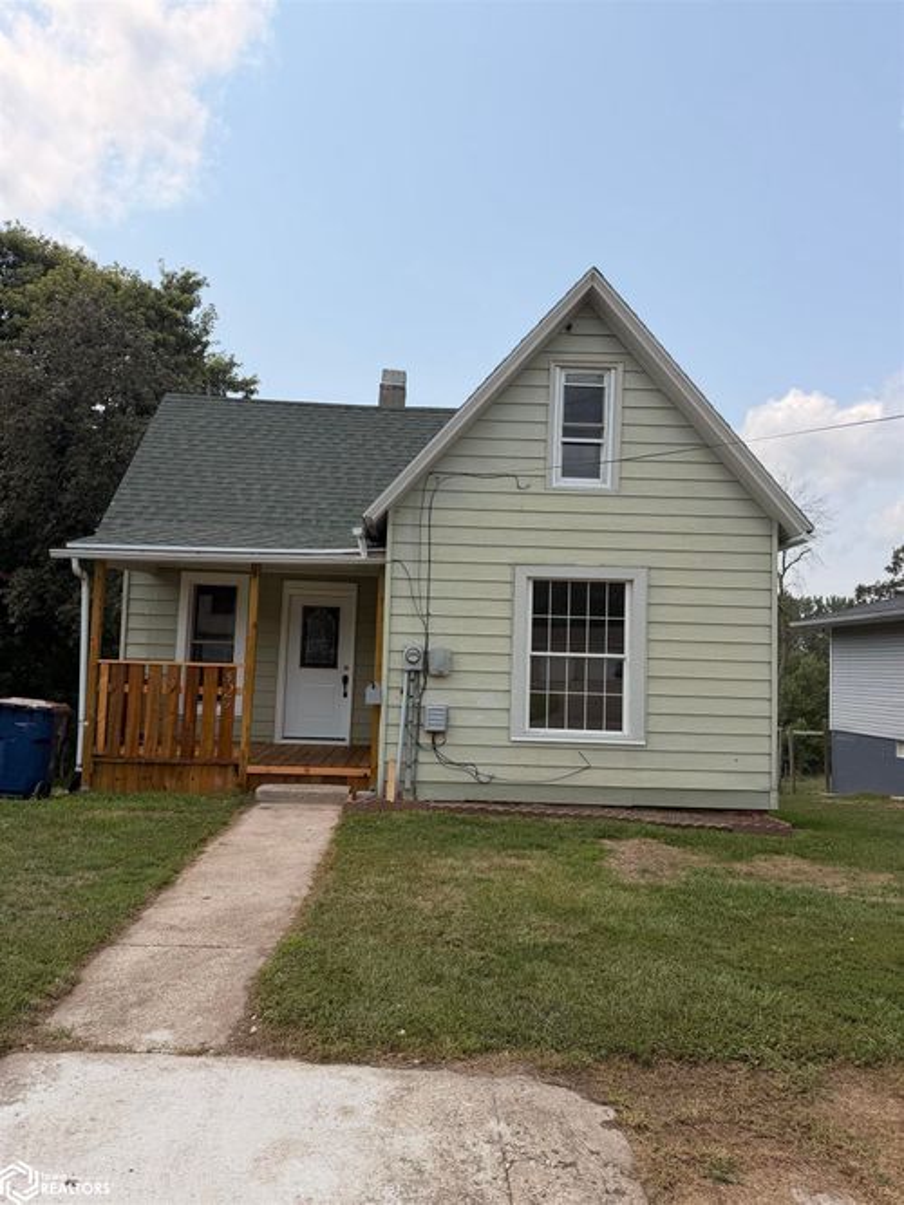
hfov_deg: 56.8
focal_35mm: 24
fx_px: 836
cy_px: 602
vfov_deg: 71.6
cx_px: 452
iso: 80
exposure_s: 1/6173
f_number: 1.78
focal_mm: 6.76
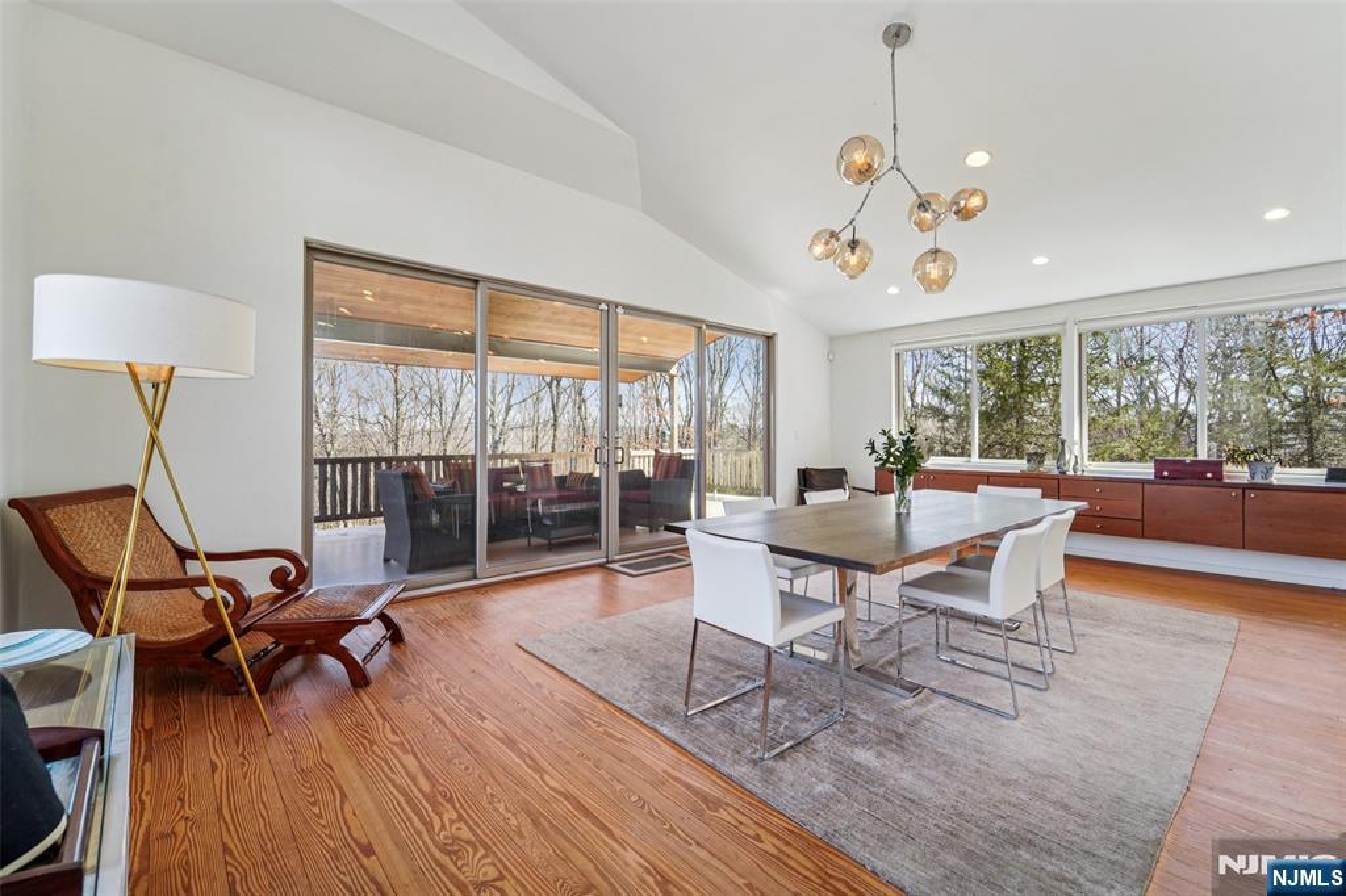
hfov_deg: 104.3
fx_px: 523
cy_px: 448
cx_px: 673
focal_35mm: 14
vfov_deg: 81.2
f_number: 8
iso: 400
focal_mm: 14
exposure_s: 1/100
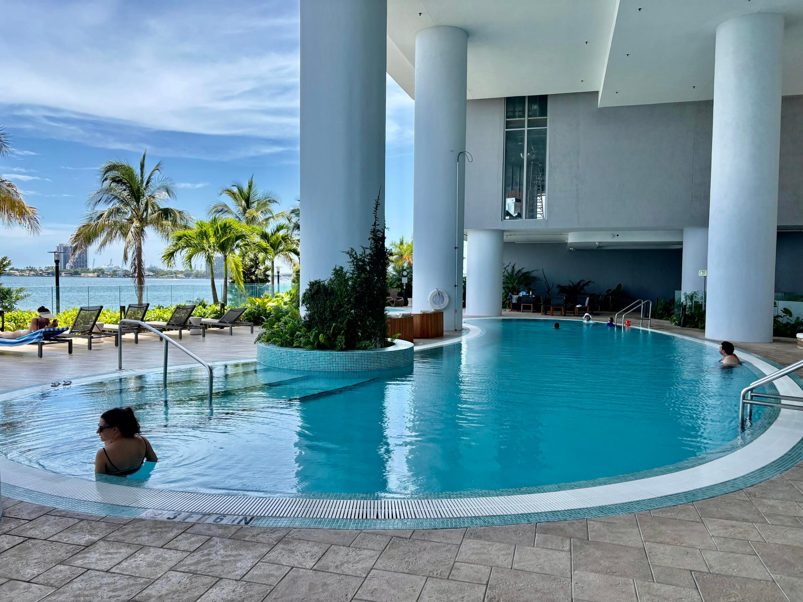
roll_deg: +0.6
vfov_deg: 53.1
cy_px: 301
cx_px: 402
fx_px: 603
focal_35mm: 26
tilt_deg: -2.1
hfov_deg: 67.3
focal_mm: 5.96
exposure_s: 1/1953
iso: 64
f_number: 1.6
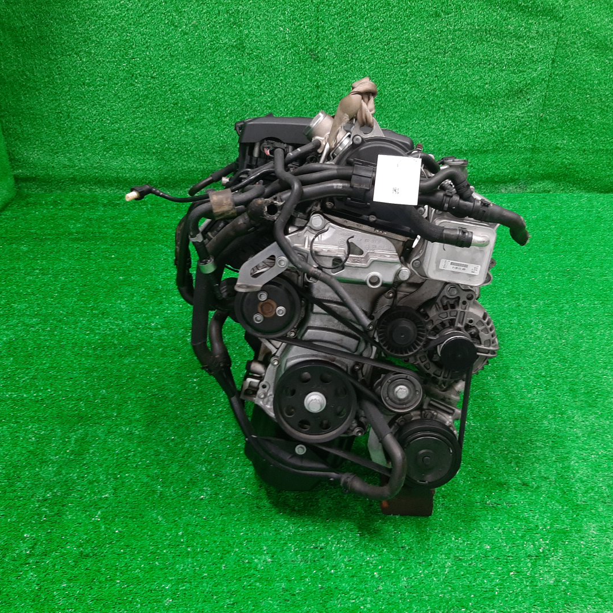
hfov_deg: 52.5
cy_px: 309
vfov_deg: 52.5
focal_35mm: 31
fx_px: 621
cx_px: 319
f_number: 1.7
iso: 143
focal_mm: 3.93
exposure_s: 1/50
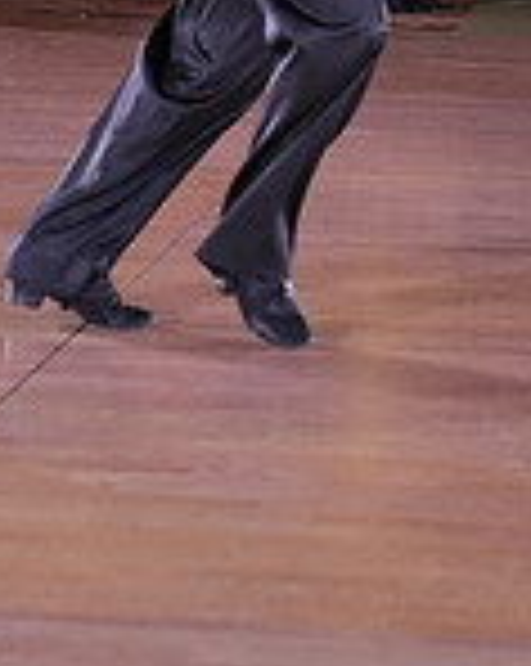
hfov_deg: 8.3
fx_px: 3622
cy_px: -189
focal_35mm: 184
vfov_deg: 10.3
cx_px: 628
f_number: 4
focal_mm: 50
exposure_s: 1/400
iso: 2000
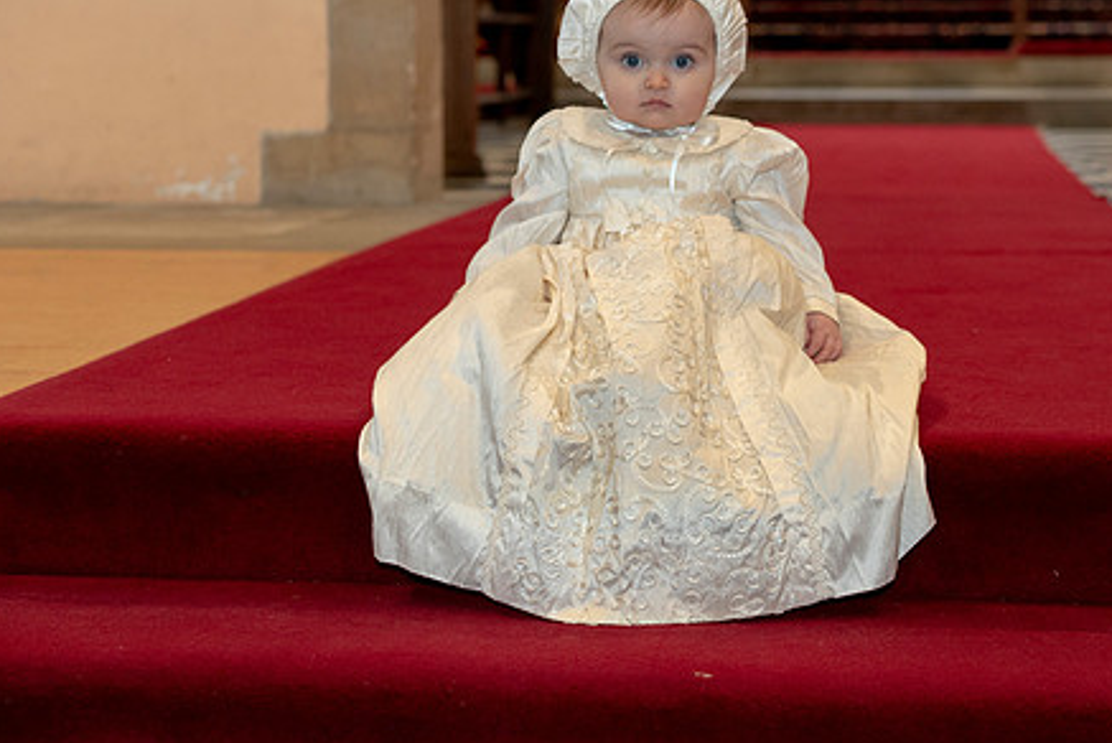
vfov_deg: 18.7
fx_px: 2256
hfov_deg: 27.6
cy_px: 327
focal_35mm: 73
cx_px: 644
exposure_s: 1/160
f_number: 4
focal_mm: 55
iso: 3200
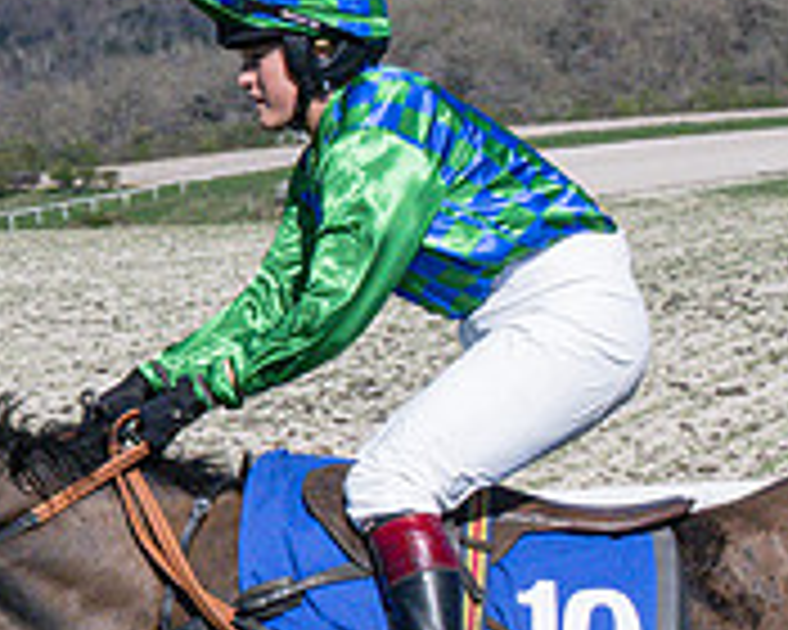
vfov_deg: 4.1
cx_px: 805
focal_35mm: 377
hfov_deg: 5.1
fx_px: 8792
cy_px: 754
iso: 2500
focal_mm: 86
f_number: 20
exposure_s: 1/1600
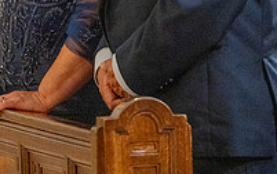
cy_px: -66
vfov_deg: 2.2
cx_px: 39
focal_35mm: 587
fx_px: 4435
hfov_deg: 3.6
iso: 2000
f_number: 2.8
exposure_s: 1/200
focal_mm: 200
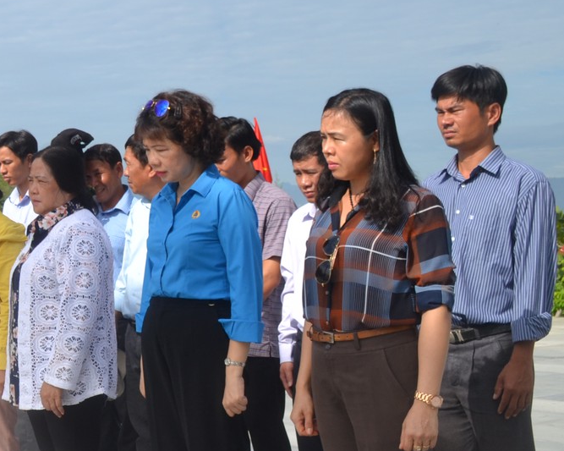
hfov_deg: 22.5
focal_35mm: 76
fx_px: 1268
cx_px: -161
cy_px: 187
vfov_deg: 20.1
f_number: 8
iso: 100
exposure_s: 1/250
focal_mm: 18
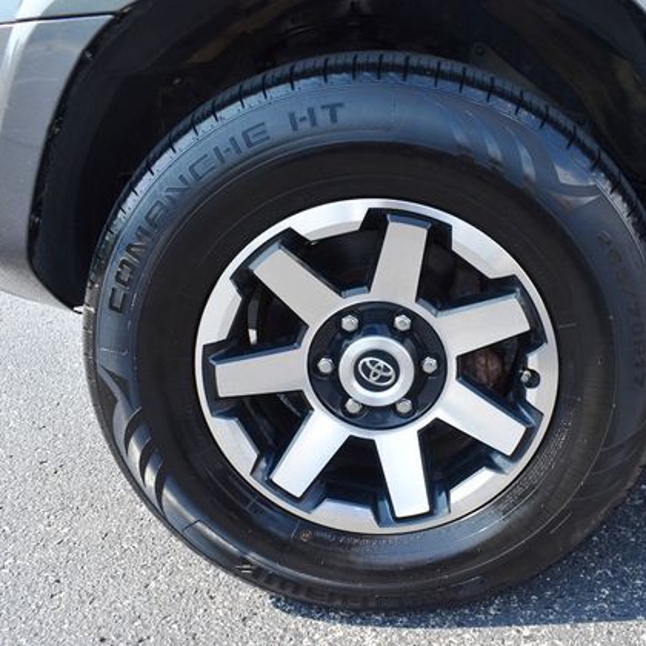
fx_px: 739
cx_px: 400
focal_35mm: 35
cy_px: 327
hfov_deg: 46.8
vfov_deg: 47.2
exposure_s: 1/250
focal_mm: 18
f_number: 5.6
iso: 250
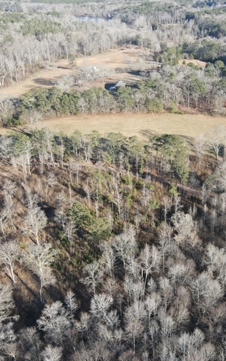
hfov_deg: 35.5
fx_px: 345
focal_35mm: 35
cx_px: 171
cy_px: 184
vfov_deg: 55.3
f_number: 2.8
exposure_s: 1/160
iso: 100
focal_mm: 4.5
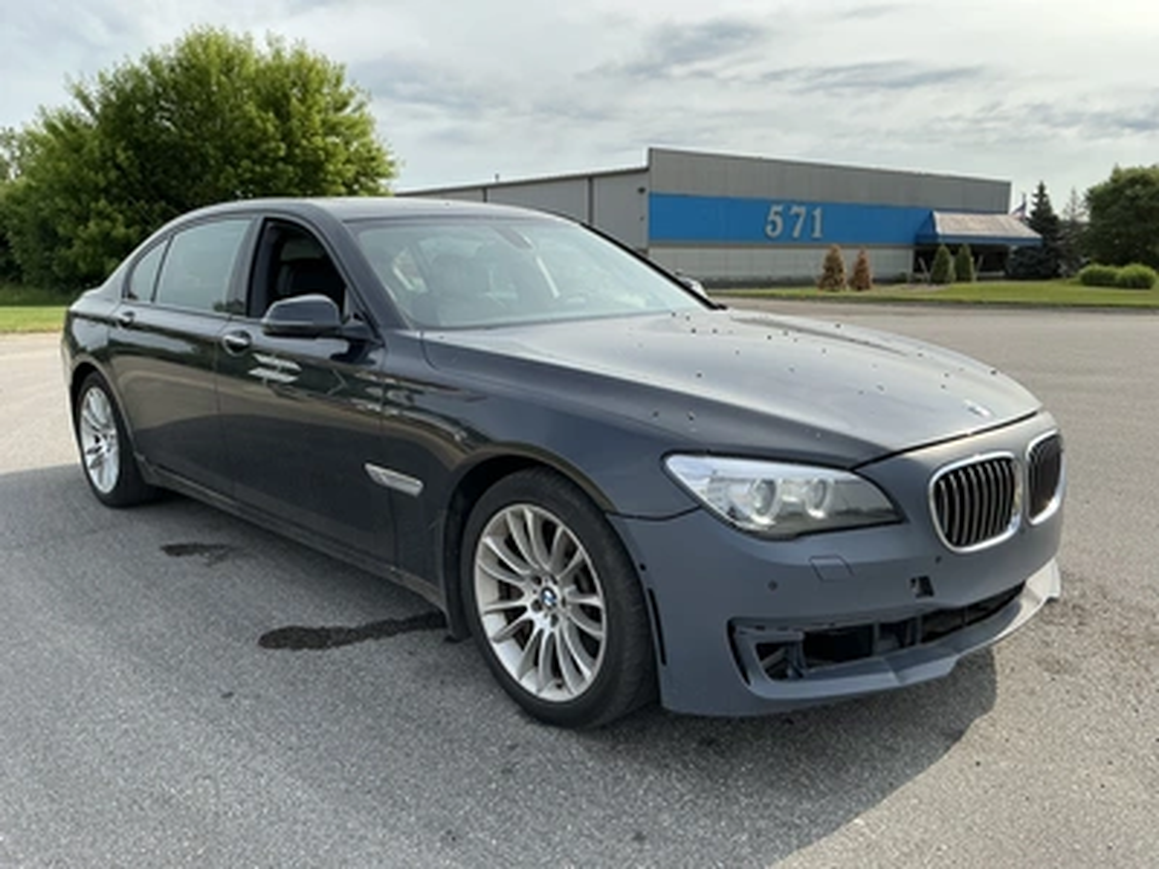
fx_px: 937
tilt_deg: -8.3
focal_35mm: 28
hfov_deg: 63.4
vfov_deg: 49.7
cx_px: 580
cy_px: 434
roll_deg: +0.0
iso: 25
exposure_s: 1/1451
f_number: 1.8
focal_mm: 3
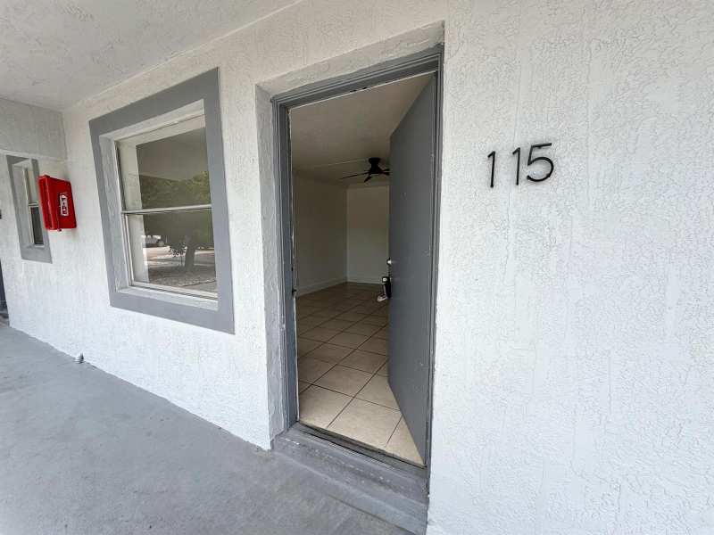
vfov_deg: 85.7
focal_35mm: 14
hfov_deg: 102.1
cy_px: 268
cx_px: 357
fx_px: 289
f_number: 2.2
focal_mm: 2.22
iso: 40
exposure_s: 1/540
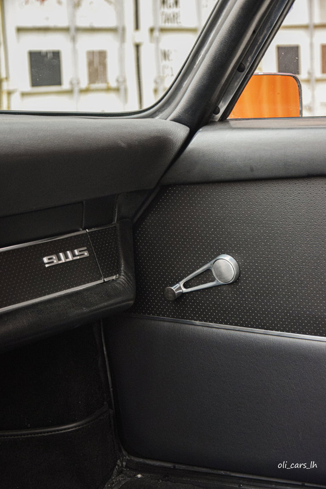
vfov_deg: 23.4
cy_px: 244
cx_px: 163
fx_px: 1181
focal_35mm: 87
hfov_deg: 15.7
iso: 2500
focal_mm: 58
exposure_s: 1/125
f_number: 5
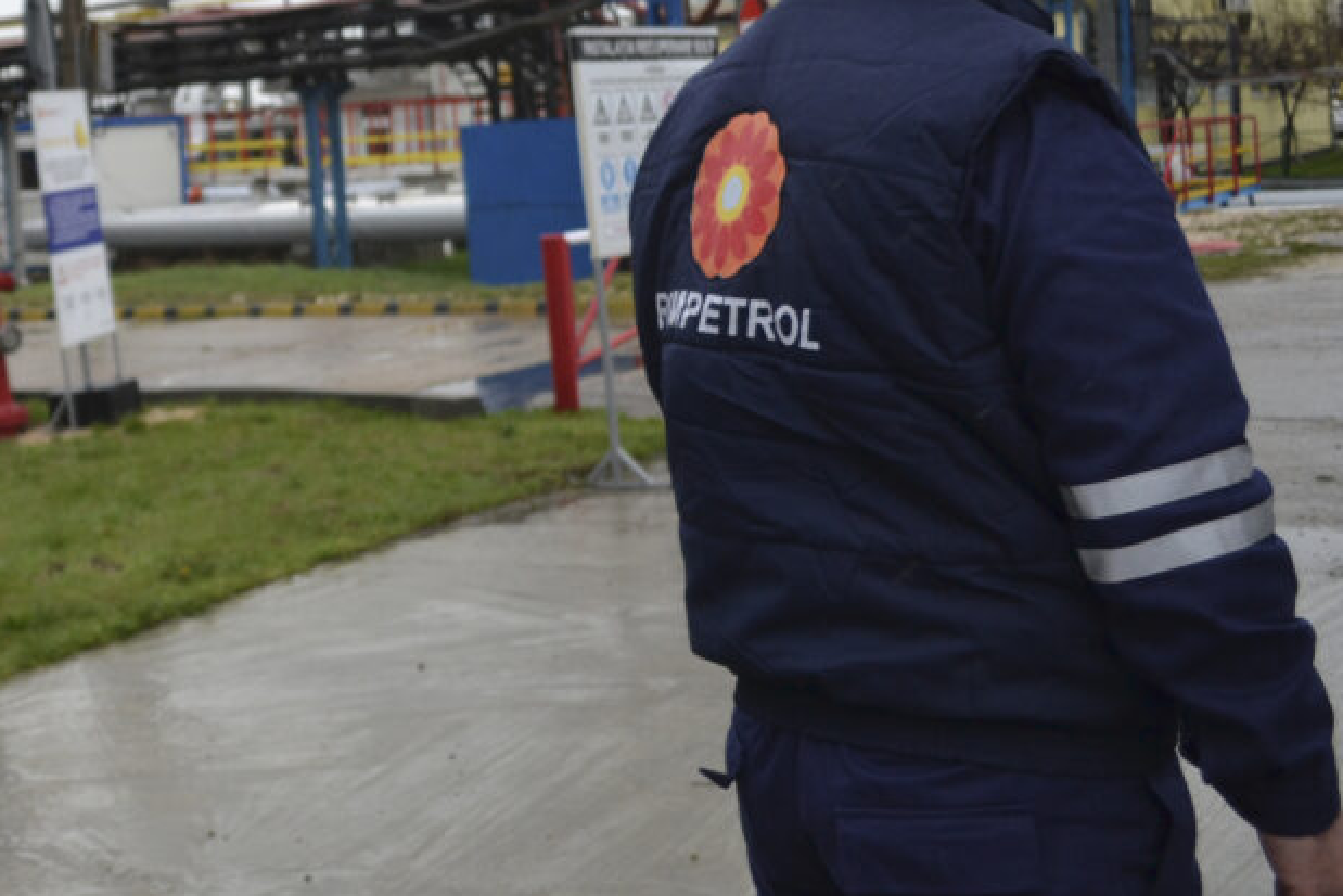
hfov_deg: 30.0
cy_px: 175
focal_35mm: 62
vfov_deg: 21.6
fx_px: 2313
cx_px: -24
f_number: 3.8
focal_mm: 20
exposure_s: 1/640
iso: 400
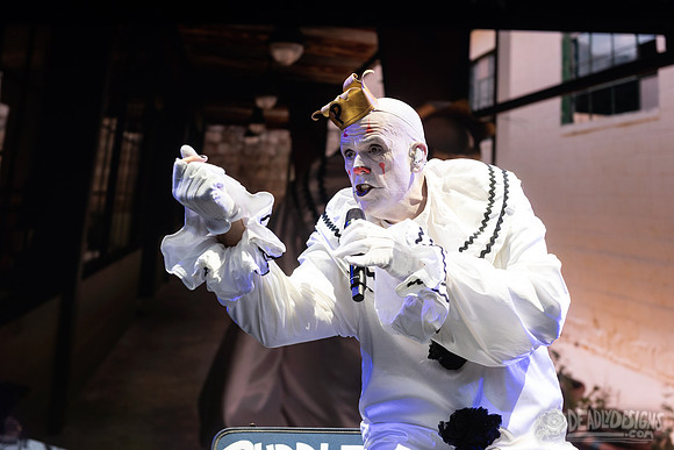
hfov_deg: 28.8
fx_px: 1311
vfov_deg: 19.5
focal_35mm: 70
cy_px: 225
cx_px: 337
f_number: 5
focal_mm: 70
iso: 640
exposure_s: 1/200
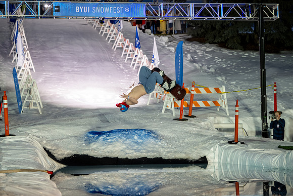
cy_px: 98
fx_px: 773
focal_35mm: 95
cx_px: 146
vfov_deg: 14.4
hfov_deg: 21.5
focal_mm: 95
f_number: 2.8
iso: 1250
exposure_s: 1/250
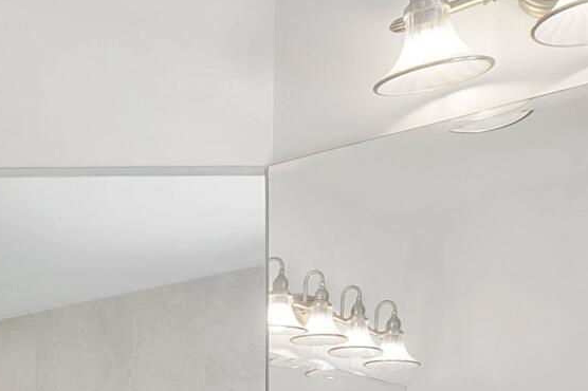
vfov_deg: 15.2
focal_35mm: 81
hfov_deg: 23.1
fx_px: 1322
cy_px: 630
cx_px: -104
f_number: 11
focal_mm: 10
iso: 160
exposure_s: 1/13
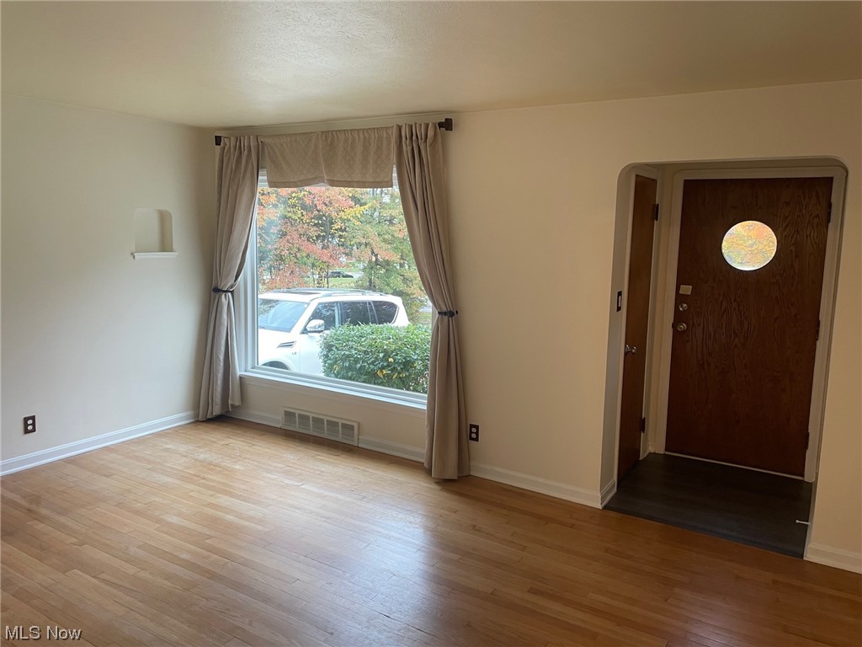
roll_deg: -1.0
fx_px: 647
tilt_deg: -7.2
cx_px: 431
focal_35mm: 26
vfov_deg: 53.1
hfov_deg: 67.3
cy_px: 324
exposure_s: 1/60
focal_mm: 4.2
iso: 80
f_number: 1.6
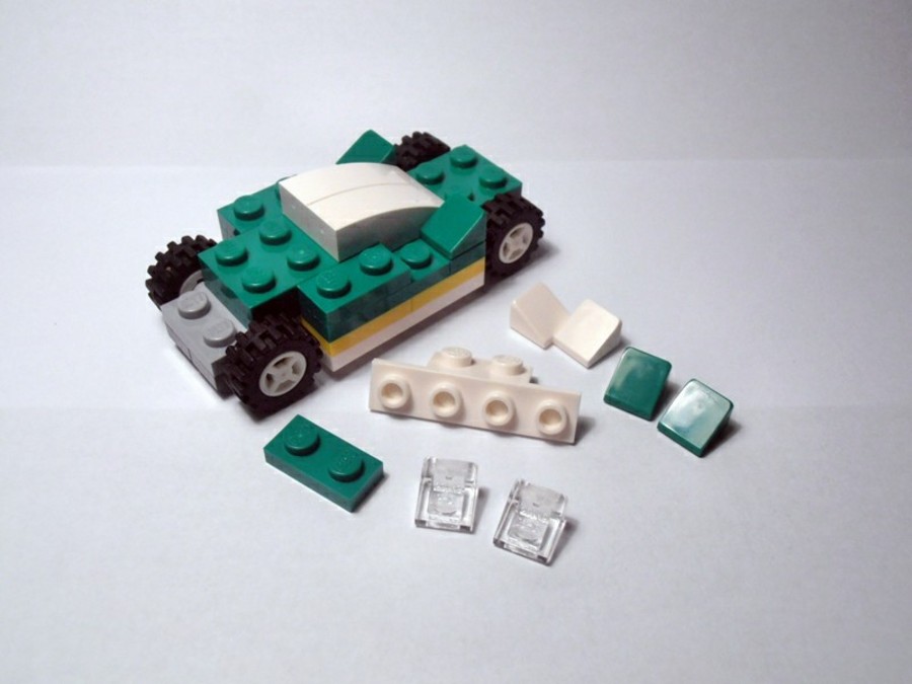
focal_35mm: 37
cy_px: 342
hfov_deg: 50.1
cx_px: 456
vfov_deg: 38.7
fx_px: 975
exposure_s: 1/80
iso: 80
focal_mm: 6.61
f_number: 3.9
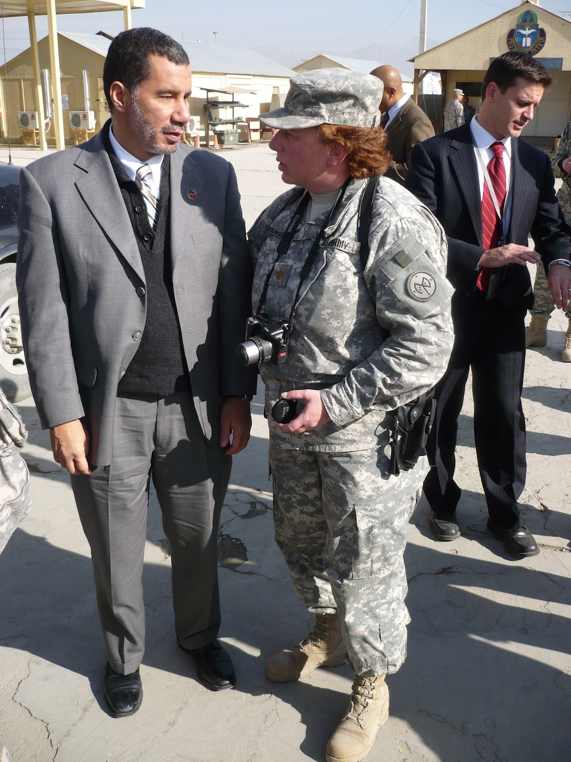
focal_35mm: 35
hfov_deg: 40.7
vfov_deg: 52.6
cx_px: 286
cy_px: 381
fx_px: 770
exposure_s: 1/800
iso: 100
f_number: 2.8
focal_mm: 5.8
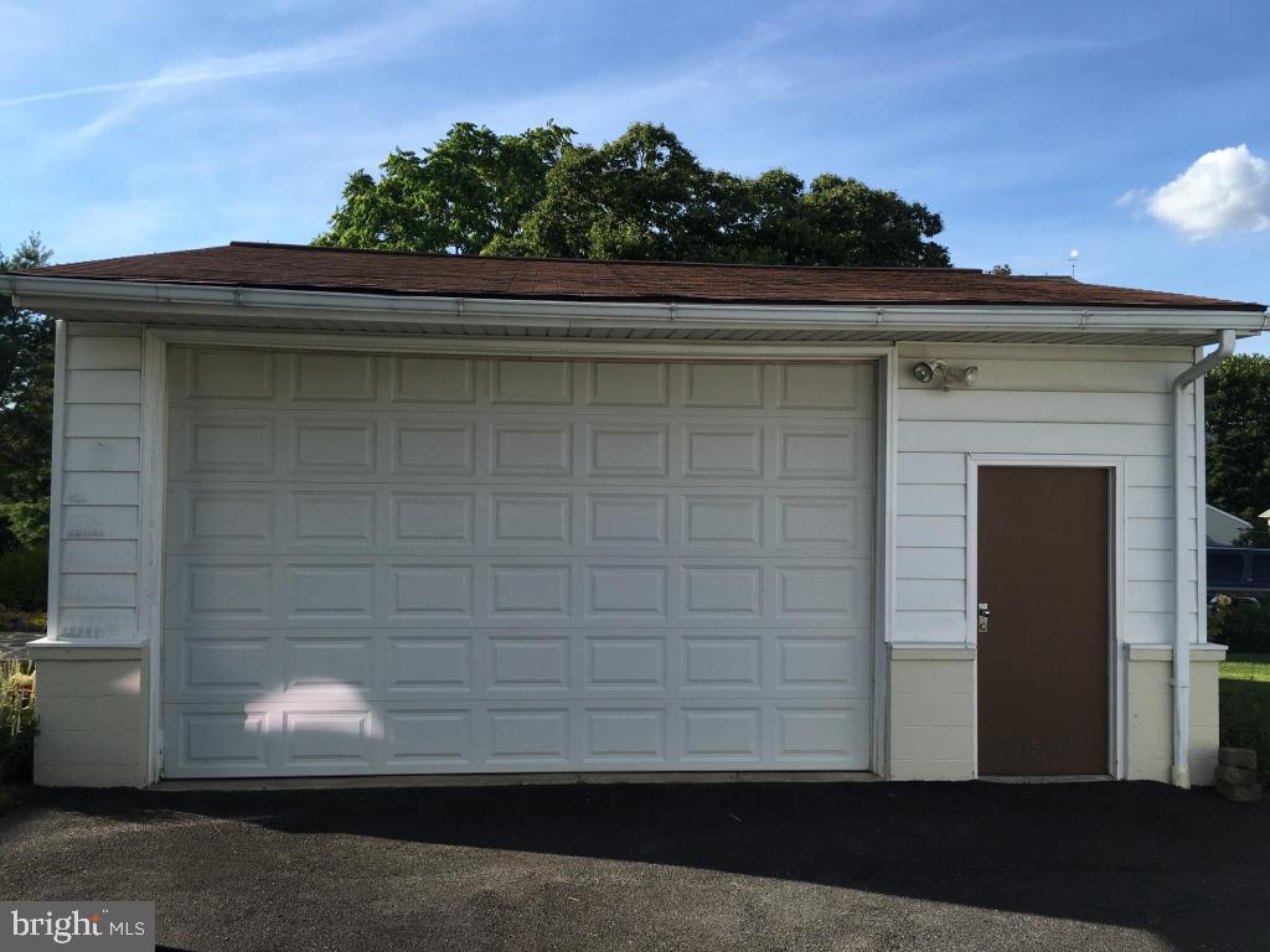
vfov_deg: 48.2
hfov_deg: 61.7
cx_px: 635
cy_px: 476
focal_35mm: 29
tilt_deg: +2.1
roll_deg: -0.1
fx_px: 1064
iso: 25
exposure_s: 1/1040
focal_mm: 4.15
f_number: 2.2
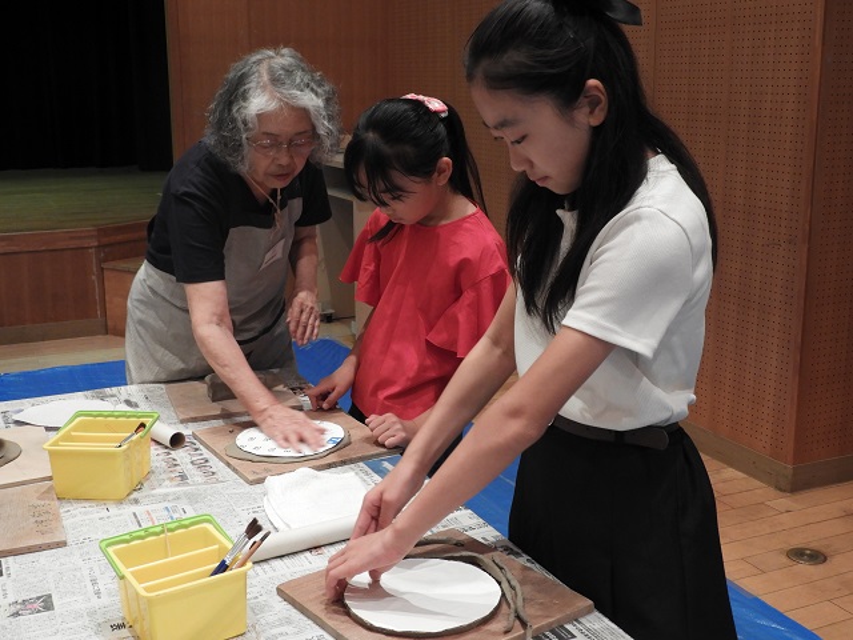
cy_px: 320
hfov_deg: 42.1
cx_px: 426
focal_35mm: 45
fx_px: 1109
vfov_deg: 32.2
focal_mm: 8.1
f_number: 4
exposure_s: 1/30
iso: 360
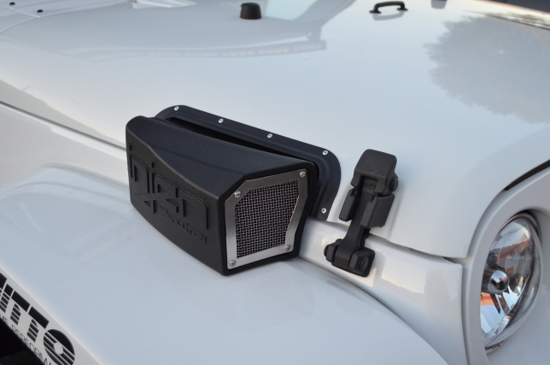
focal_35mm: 41
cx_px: 289
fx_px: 625
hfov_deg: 47.5
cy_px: 175
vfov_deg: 32.5
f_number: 4
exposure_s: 1/800
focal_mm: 22
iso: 1250
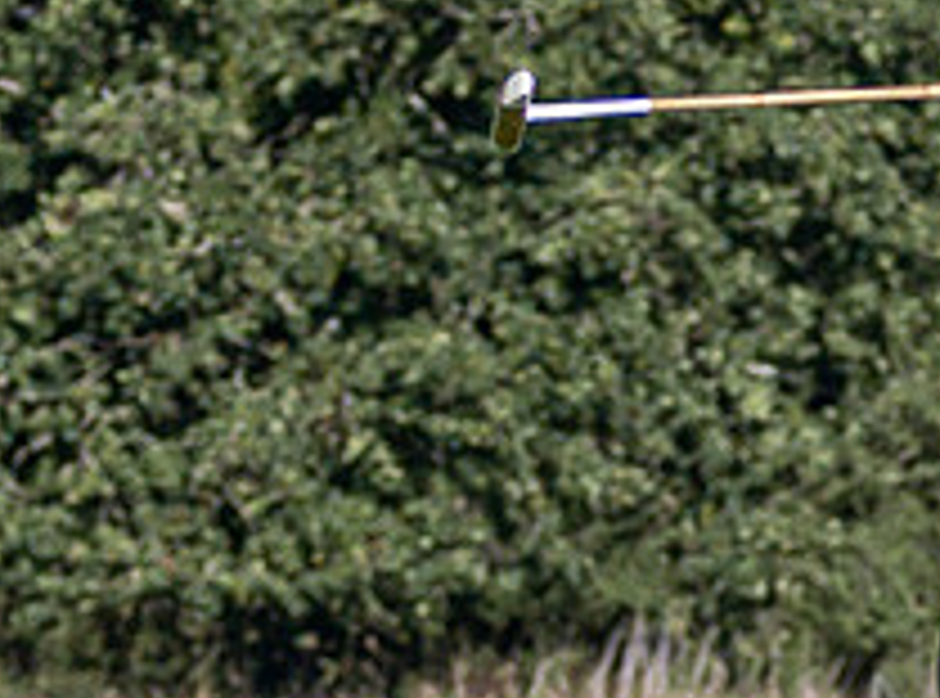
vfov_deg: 1.2
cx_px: -53
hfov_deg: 1.6
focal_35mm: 1274
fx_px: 34457
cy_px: 1438
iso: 400
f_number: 4.8
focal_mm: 130
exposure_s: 1/3200
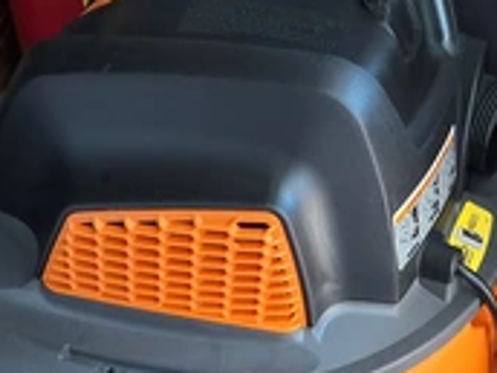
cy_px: 416
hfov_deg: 29.8
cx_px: 292
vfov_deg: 21.4
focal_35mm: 65
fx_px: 933
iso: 200
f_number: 1.9
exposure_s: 1/40
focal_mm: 2.91
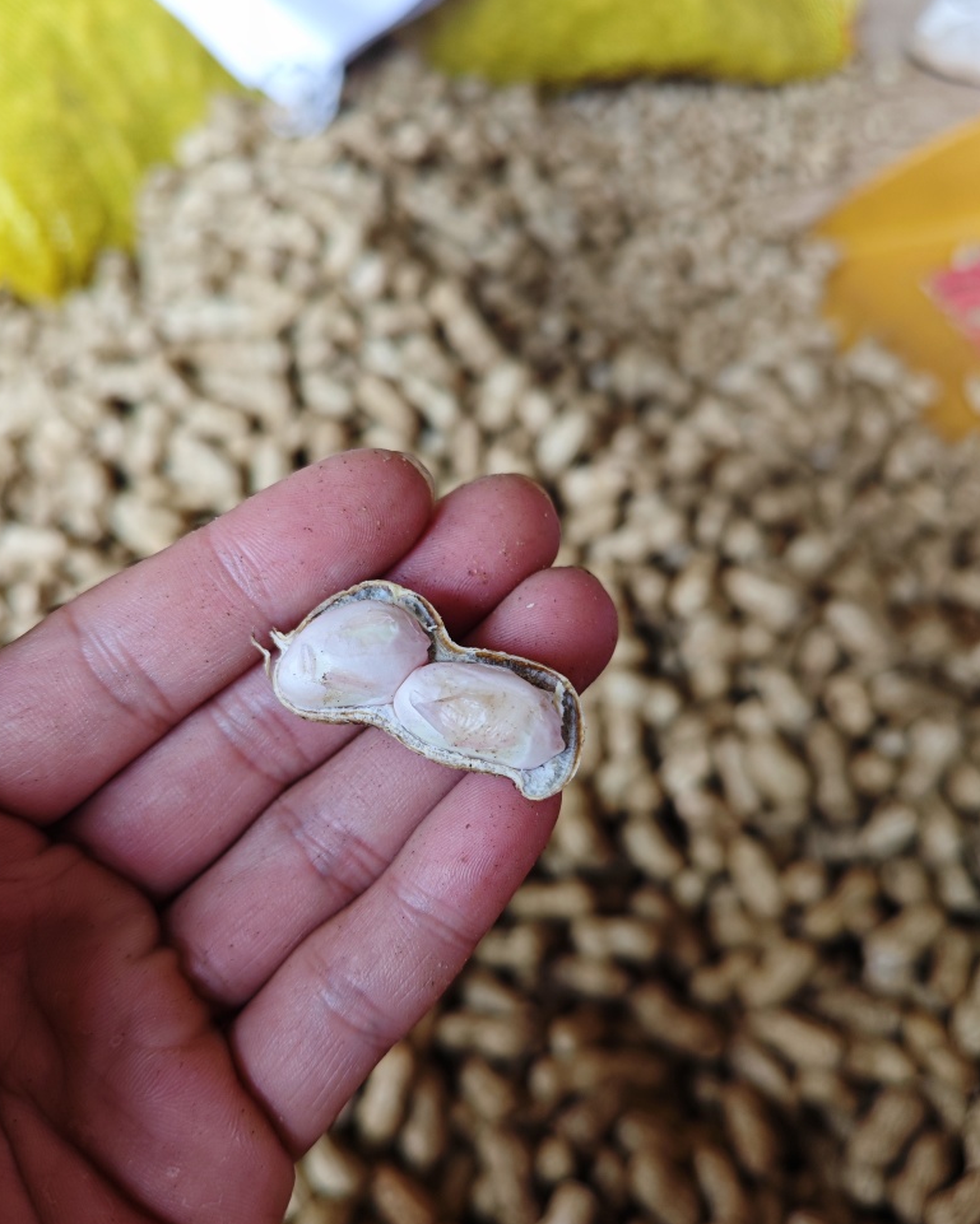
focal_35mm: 26
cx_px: 475
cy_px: 659
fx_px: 942
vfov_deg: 65.9
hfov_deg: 54.9
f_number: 1.6
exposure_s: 1/121
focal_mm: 5.84
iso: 50
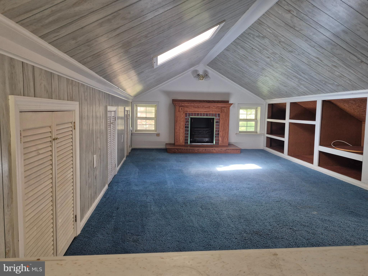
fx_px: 245
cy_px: 138
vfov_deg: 58.9
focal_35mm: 23
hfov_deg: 73.9
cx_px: 184
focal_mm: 5.4
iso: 500
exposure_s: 1/120
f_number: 1.8
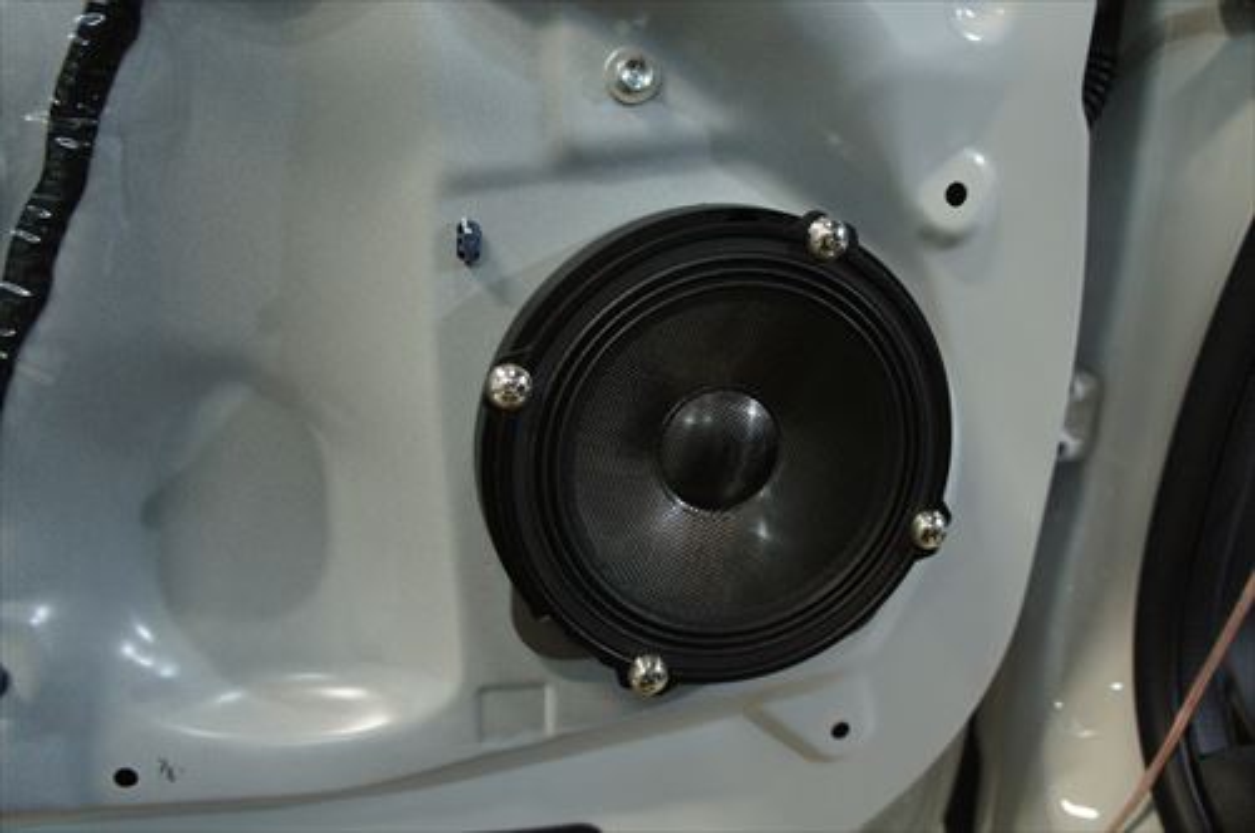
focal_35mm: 27
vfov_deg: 47.8
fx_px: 940
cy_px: 416
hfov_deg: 67.4
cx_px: 628
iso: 1600
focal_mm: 18
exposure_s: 1/50
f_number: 3.5
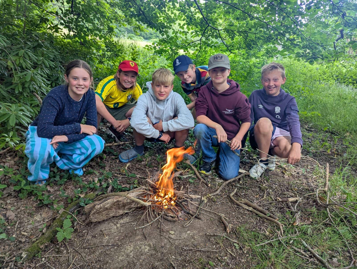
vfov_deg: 56.9
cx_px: 178
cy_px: 134
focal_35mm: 24
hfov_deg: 71.5
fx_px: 248
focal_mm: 6.81
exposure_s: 1/62.3
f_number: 1.85
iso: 41
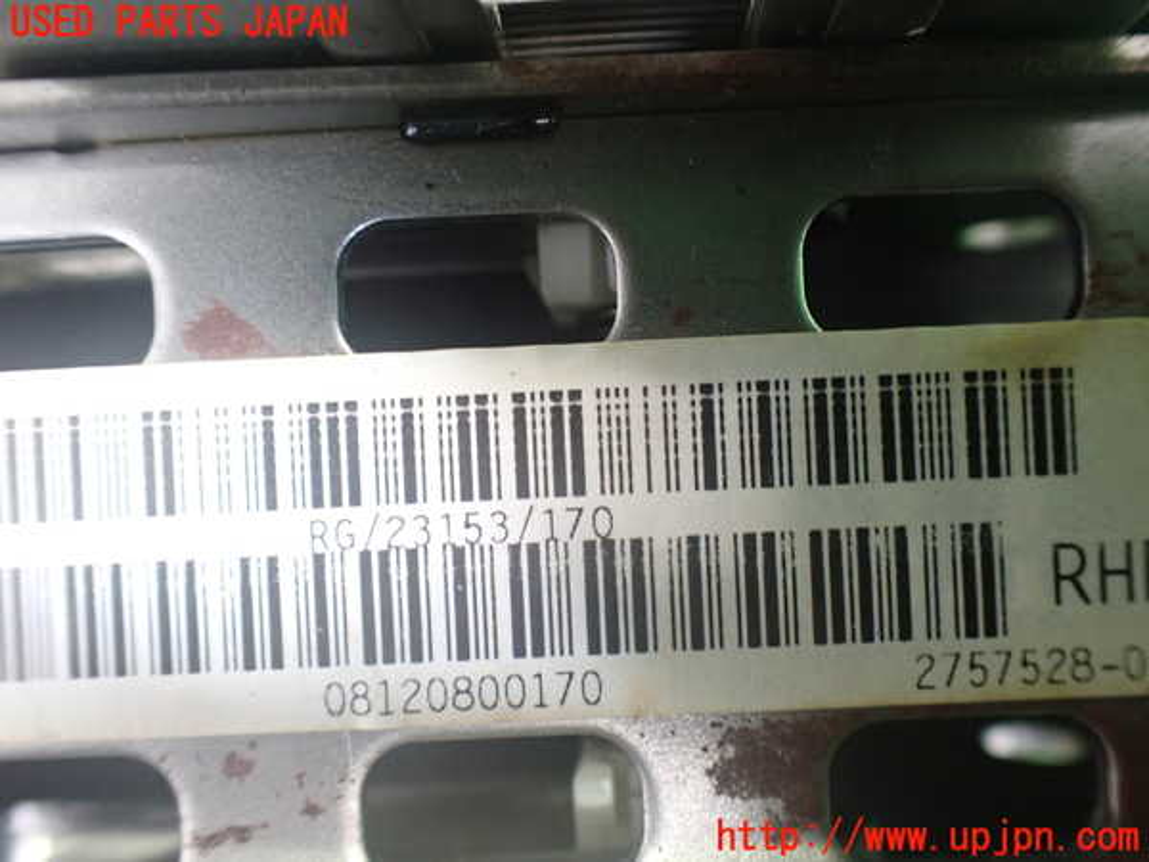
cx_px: 574
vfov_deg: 46.8
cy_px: 431
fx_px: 996
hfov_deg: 60.0
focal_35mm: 30
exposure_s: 1/40
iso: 800
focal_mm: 5.4
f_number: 2.3
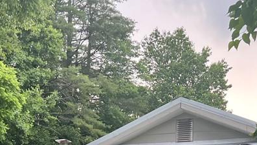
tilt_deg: +2.4
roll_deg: +0.6
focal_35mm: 73
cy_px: 228
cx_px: 151
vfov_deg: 15.1
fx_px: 498
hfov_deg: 28.9
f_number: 1.5
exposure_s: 1/105
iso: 125
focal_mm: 5.7
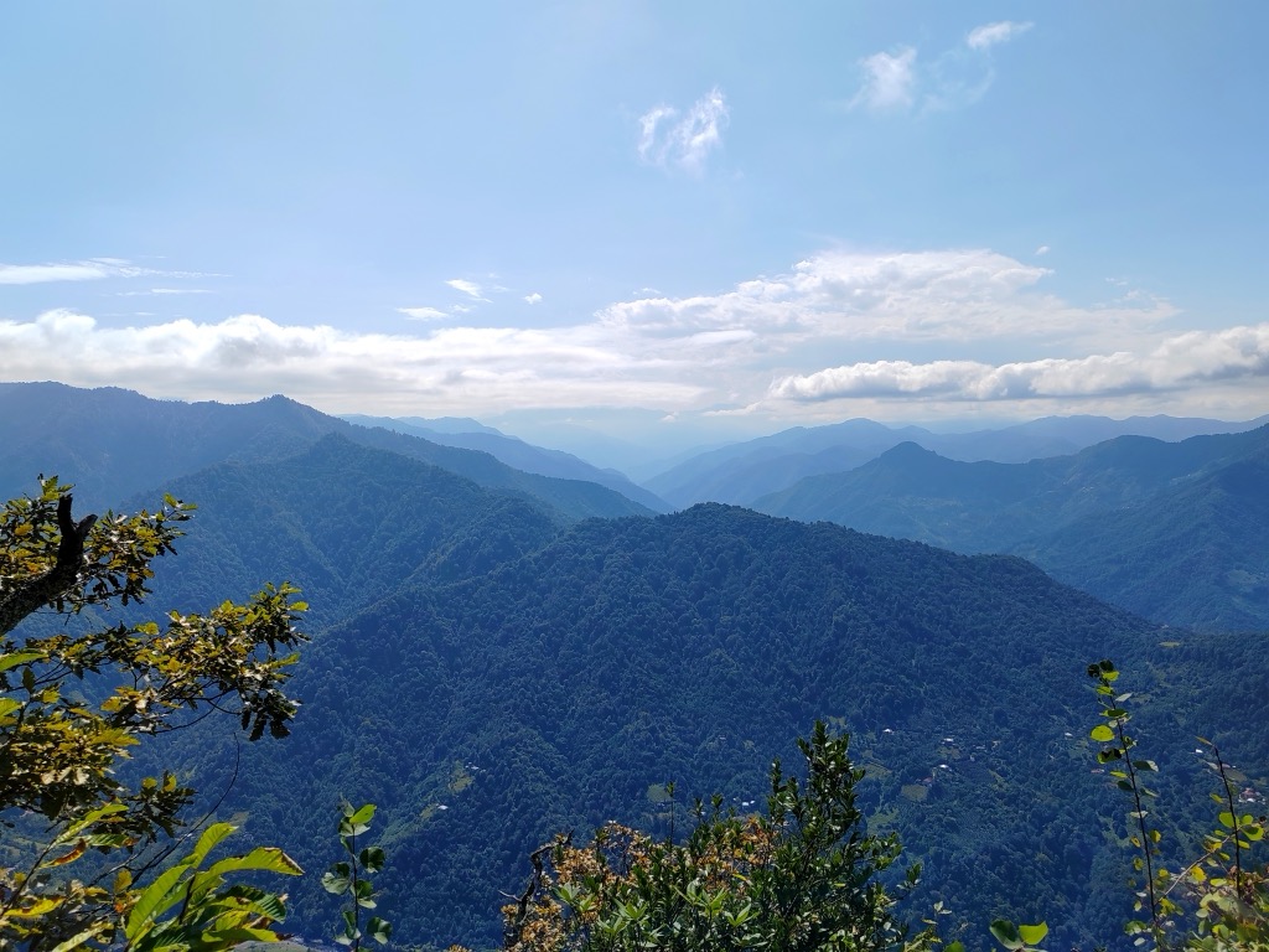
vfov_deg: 51.4
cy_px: 476
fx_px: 990
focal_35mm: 27
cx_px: 634
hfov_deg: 65.3
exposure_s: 1/3769
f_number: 1.9
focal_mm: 5.52
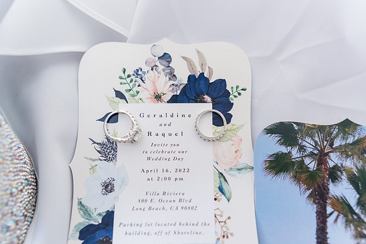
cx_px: 183
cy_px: 122
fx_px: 356
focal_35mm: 35
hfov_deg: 54.4
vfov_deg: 37.9
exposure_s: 1/250
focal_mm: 35
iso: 200
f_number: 2
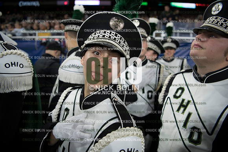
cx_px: 114
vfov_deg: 53.2
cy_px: 76
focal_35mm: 24
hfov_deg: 73.7
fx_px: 152
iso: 1250
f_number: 2.8
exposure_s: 1/1000
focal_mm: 24
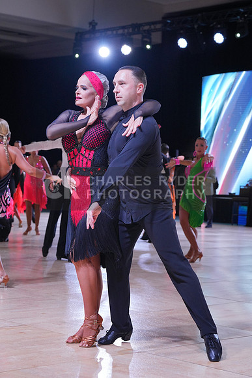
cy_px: 189
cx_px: 126
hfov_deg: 16.7
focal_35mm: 82
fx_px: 860
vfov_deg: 24.8
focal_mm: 82
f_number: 6.3
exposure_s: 1/400
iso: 2000
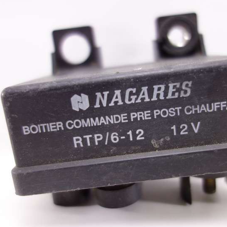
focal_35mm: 36
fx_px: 267
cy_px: 113
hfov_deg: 45.9
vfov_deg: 46.0
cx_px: 130
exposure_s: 1/60
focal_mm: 10.4
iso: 125
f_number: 1.8
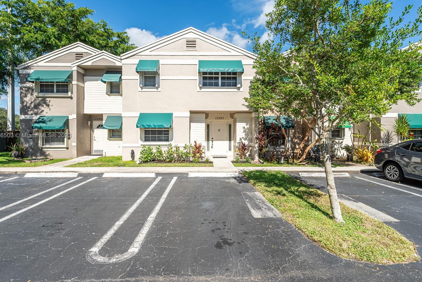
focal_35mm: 17
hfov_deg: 93.3
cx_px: 206
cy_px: 136
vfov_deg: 70.4
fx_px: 199
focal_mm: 16
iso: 200
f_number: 8
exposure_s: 1/500
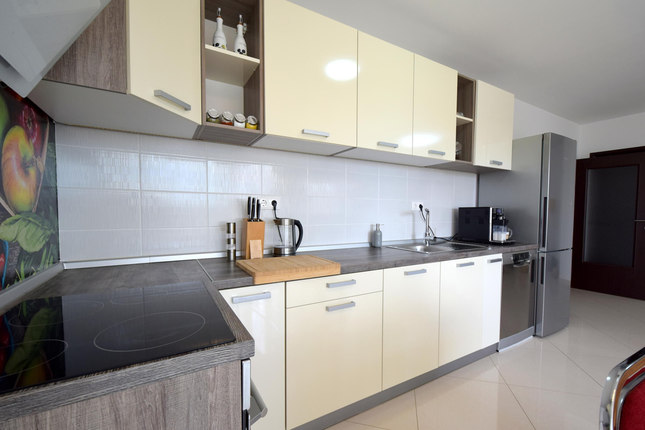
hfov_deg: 100.4
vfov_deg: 77.3
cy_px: 215
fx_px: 269
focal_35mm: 15
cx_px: 322
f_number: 5.6
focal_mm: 10
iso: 400
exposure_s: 1/125
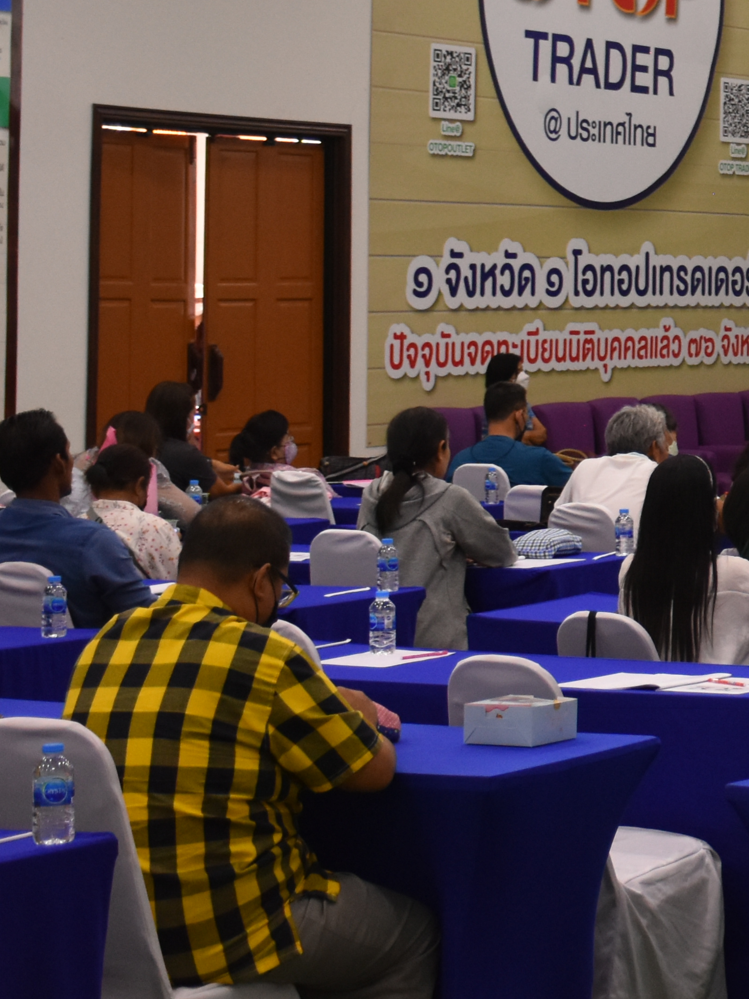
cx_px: 1268
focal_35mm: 109
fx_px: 3156
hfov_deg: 12.6
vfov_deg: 17.8
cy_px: 173
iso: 1000
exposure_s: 1/60
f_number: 4
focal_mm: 27
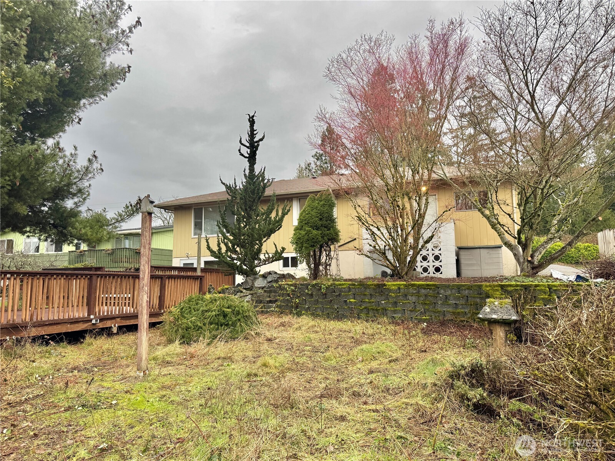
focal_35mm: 24
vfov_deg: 56.8
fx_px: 426
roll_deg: +0.0
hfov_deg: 71.6
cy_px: 230
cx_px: 308
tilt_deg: +6.4
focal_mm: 6.76
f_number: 1.78
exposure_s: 1/223
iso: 64
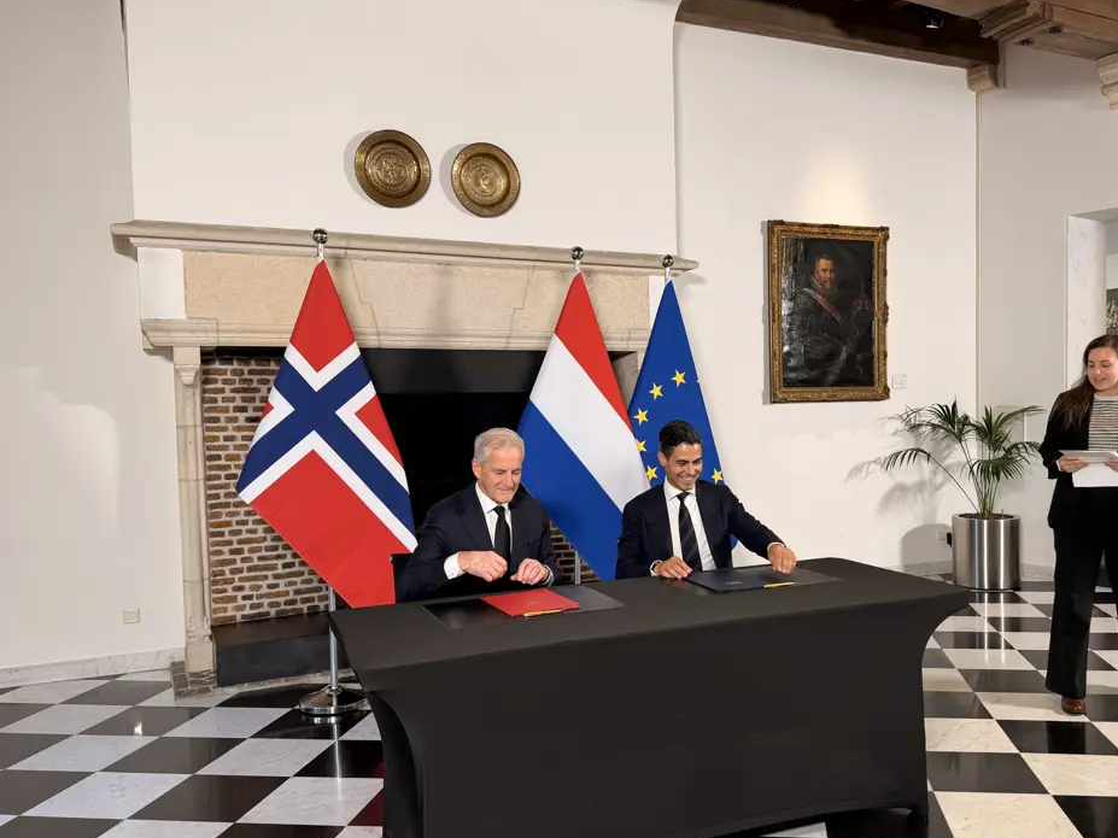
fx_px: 936
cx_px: 656
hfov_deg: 61.3
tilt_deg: -3.4
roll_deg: +0.2
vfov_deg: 48.2
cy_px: 446
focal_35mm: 29
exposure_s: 1/100
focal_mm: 6.76
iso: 64
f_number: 1.78
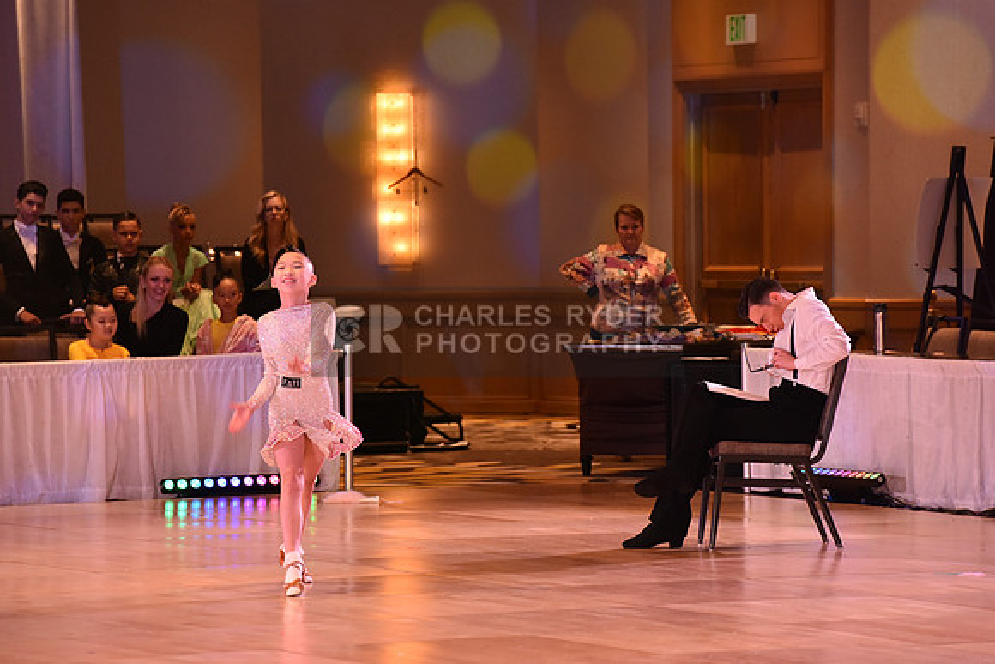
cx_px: 498
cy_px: 332
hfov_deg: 10.3
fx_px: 5529
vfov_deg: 6.9
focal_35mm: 200
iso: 2000
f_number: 5
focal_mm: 200
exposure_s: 1/250
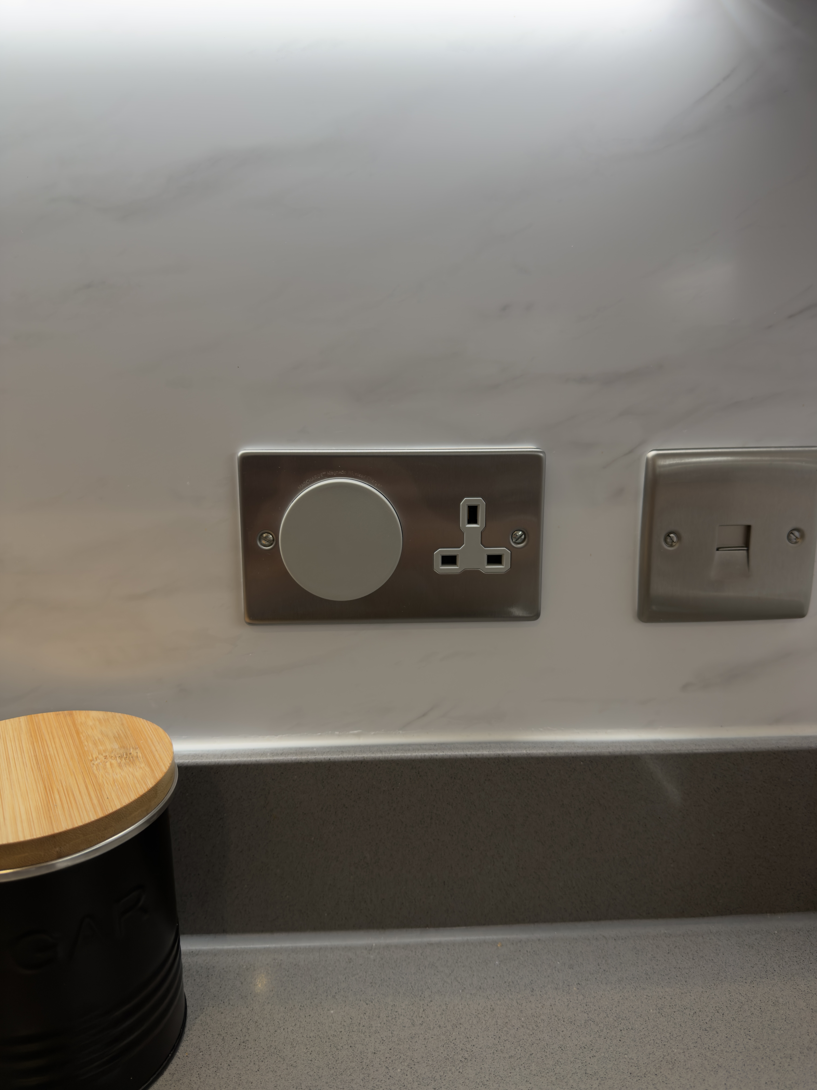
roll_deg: -0.6
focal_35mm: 24
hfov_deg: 56.8
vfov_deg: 71.6
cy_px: 545
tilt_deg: -12.1
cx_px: 408
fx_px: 755
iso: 80
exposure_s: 1/100
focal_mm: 6.76
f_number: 1.78
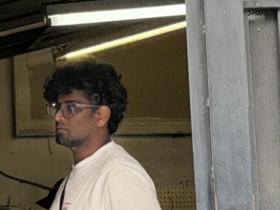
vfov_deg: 5.2
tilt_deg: +10.8
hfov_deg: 6.9
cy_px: -78
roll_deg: +2.1
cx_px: -149
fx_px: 2298
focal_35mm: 284
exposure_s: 1/178
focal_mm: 6.76
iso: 80
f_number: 1.78
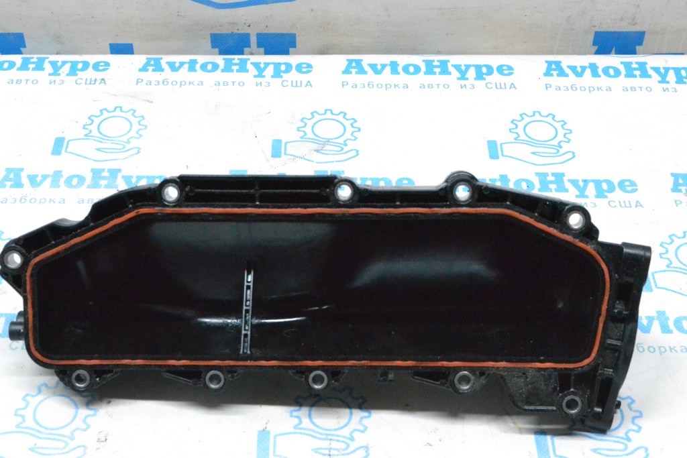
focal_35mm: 60
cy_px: 229
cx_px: 344
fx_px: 1145
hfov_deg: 33.4
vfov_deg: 22.6
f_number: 10
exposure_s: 1/125
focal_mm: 40
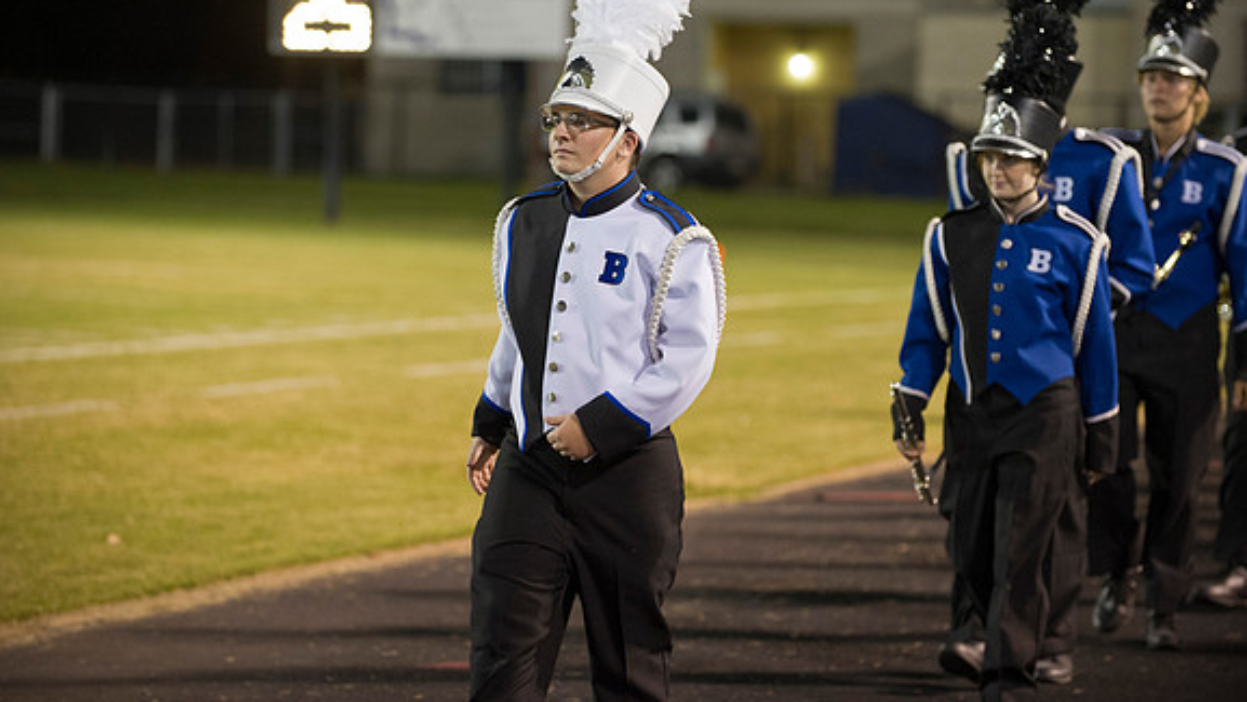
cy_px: 300
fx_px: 4697
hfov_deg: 15.1
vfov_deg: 8.6
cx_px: 622
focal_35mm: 142
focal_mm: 135
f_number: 2.8
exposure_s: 1/160
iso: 3200
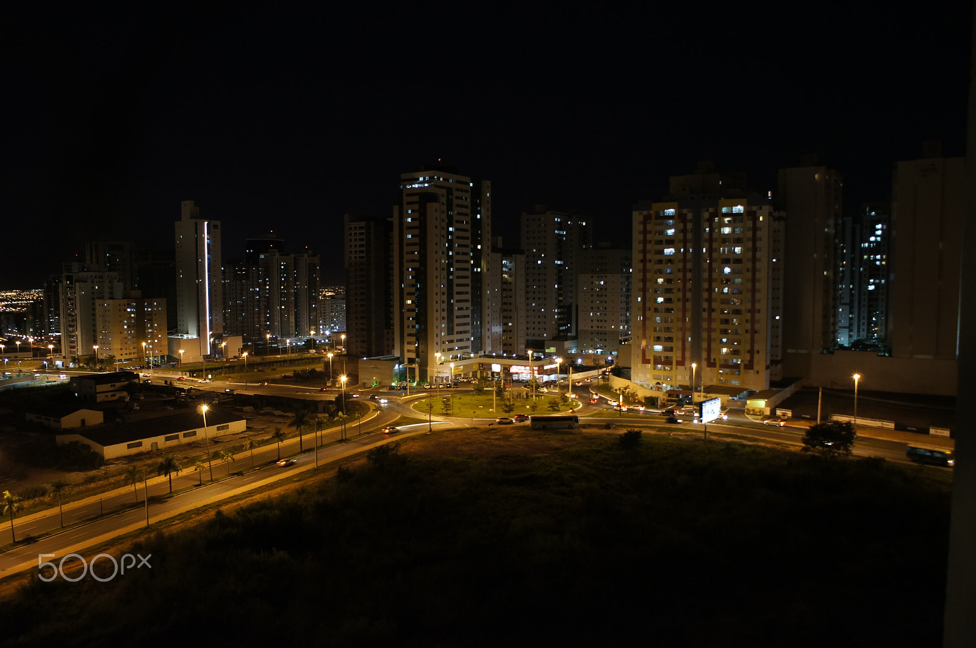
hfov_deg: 67.5
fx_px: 731
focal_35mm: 27
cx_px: 488
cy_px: 324
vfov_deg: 47.8
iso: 1600
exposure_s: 1/15
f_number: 3.5
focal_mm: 18
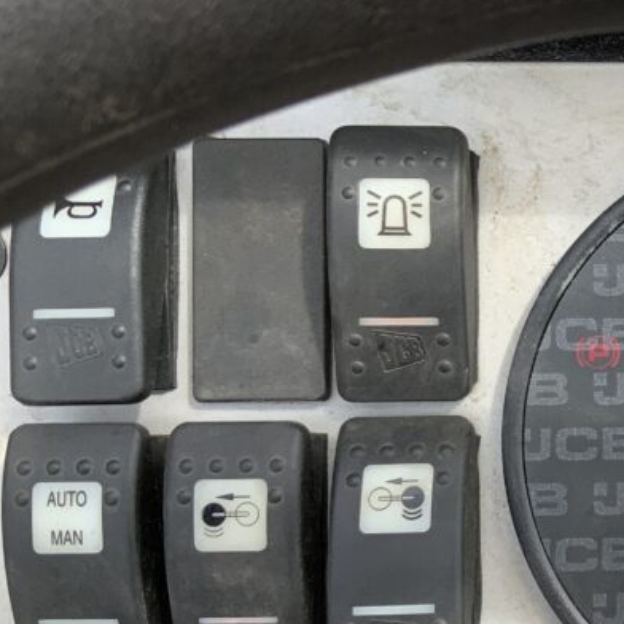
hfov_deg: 23.2
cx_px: 785
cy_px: 336
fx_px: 1366
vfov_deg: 25.7
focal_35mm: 67
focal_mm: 3
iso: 16
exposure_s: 1/562
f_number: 1.8
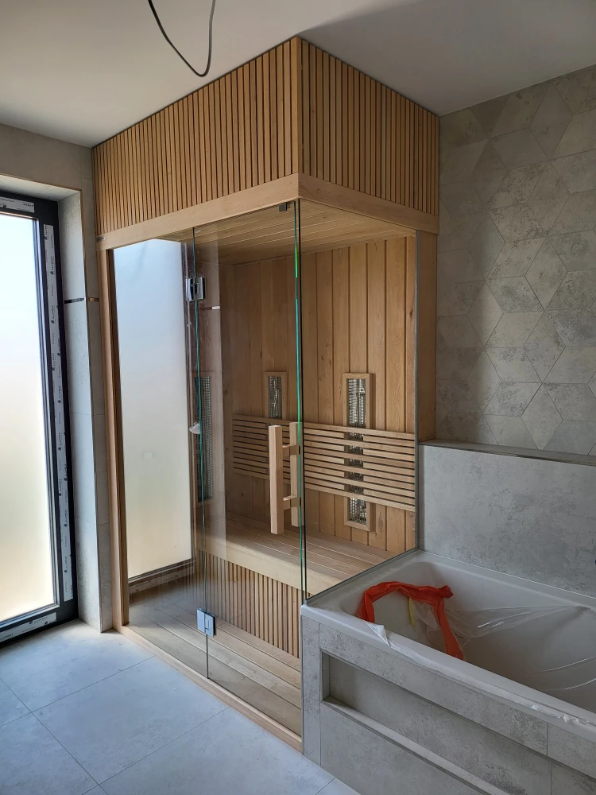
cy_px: 398
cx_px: 298
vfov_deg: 71.6
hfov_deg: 56.8
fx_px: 551
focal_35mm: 24
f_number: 1.8
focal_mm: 5
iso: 40
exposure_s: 1/120
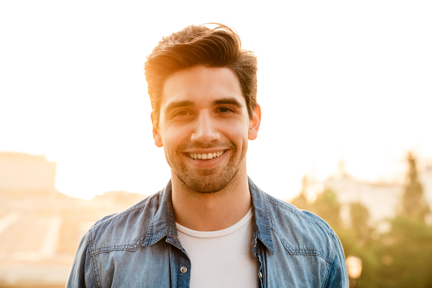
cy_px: 144
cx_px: 216
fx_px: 840
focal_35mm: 70
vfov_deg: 19.5
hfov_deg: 28.8
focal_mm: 70
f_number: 4.5
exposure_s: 1/160
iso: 400
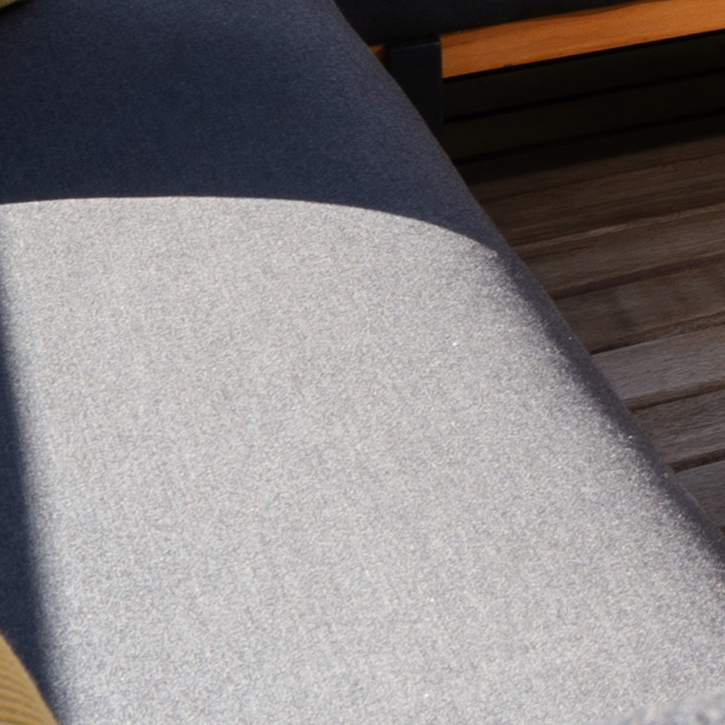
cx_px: 2376
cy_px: -1035
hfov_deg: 9.7
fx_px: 2843
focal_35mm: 120
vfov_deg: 11.8
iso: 100
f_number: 11
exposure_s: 1/200
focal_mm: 18
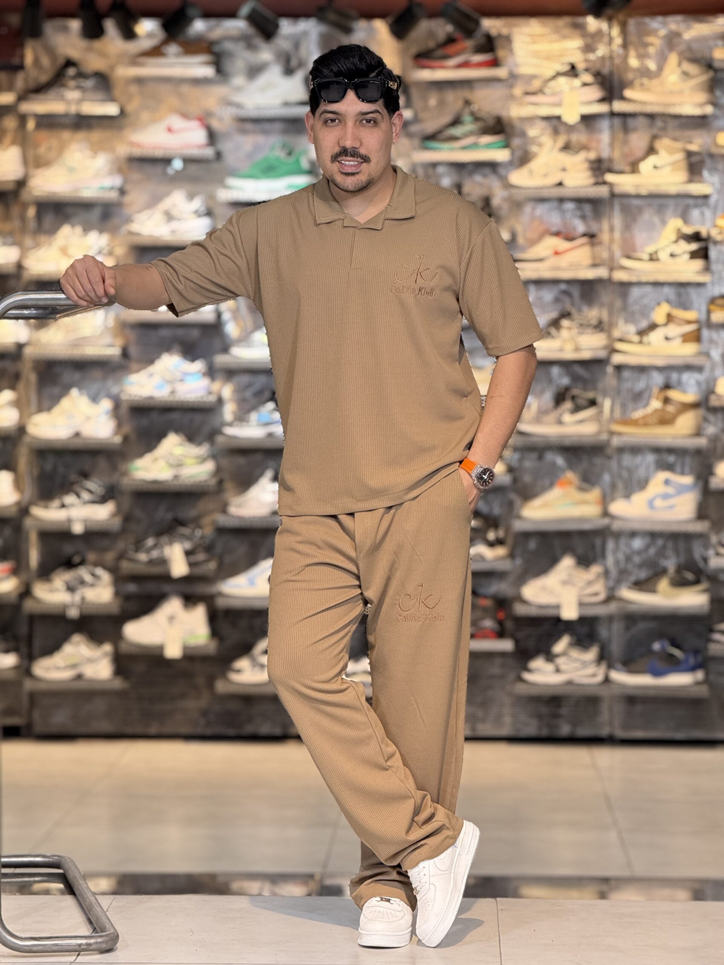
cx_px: 362
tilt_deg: -1.5
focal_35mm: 120
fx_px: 3346
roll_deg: -0.9
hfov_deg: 12.3
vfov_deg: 16.4
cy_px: 482
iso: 250
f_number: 2.8
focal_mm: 15.66
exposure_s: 1/100
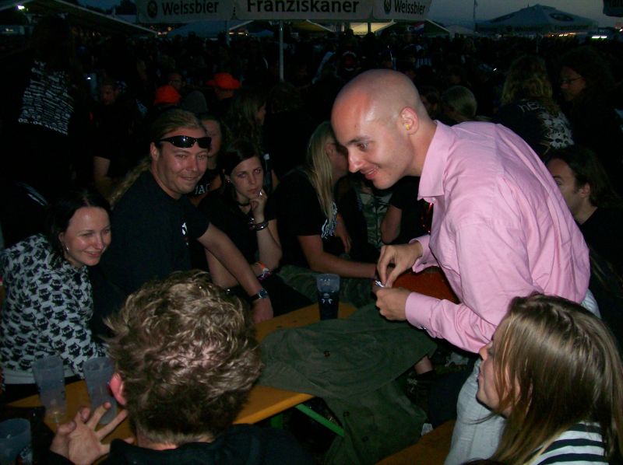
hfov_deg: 51.4
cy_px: 232
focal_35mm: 36
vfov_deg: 39.6
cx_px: 312
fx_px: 647
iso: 140
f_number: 2.7
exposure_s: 1/64
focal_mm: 6
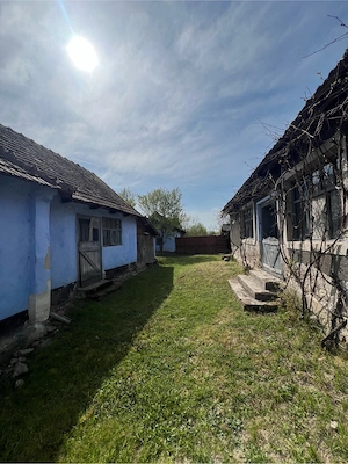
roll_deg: +3.3
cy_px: 232
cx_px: 174
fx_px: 174
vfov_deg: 106.2
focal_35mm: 13
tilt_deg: +4.0
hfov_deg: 89.9
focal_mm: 1.57
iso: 32
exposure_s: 1/3922
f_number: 1.8
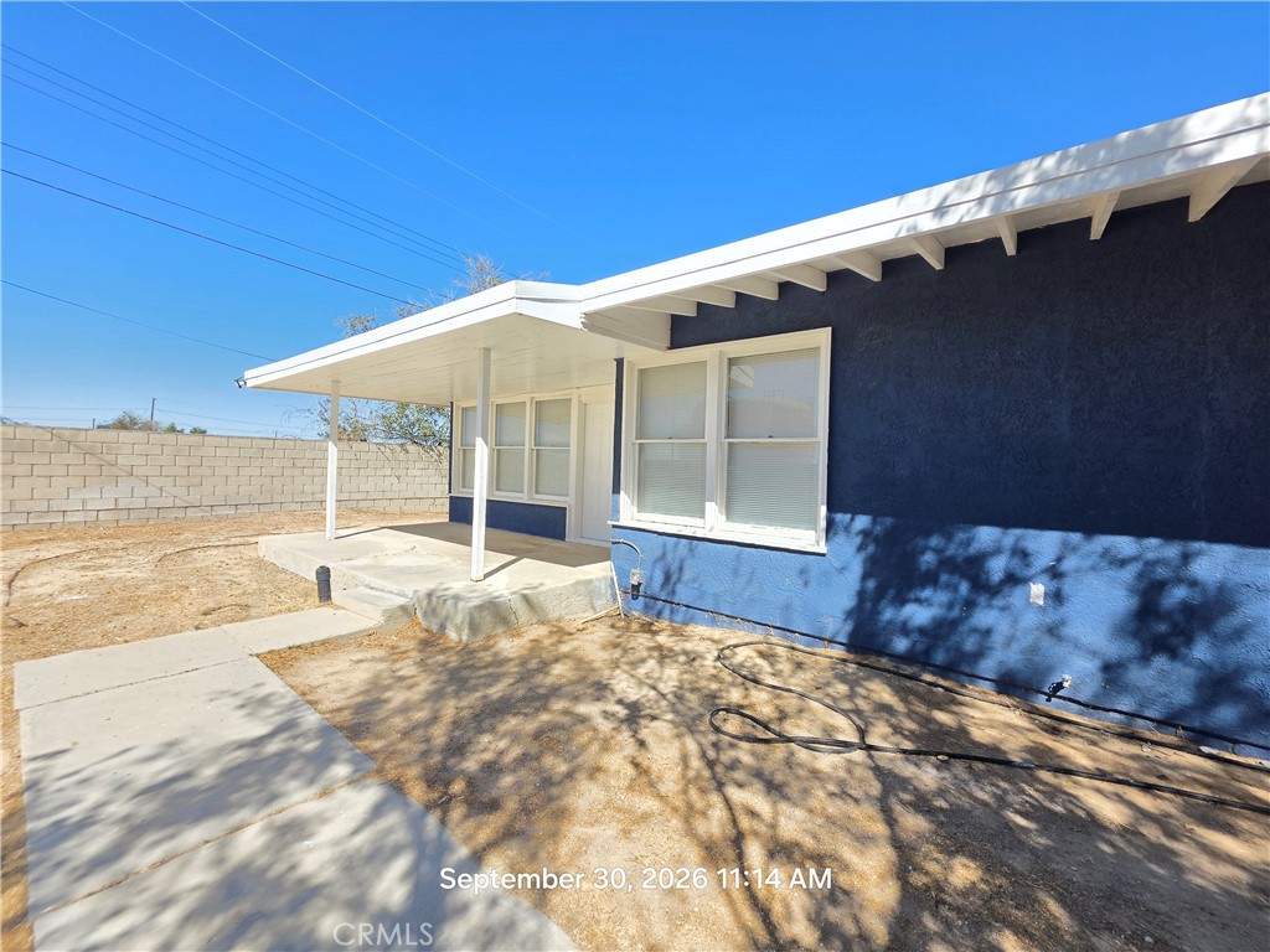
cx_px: 635
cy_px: 476
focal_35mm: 13
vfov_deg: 89.9
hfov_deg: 106.2
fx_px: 477
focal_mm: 2.2
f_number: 1.9
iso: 32
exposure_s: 1/1038
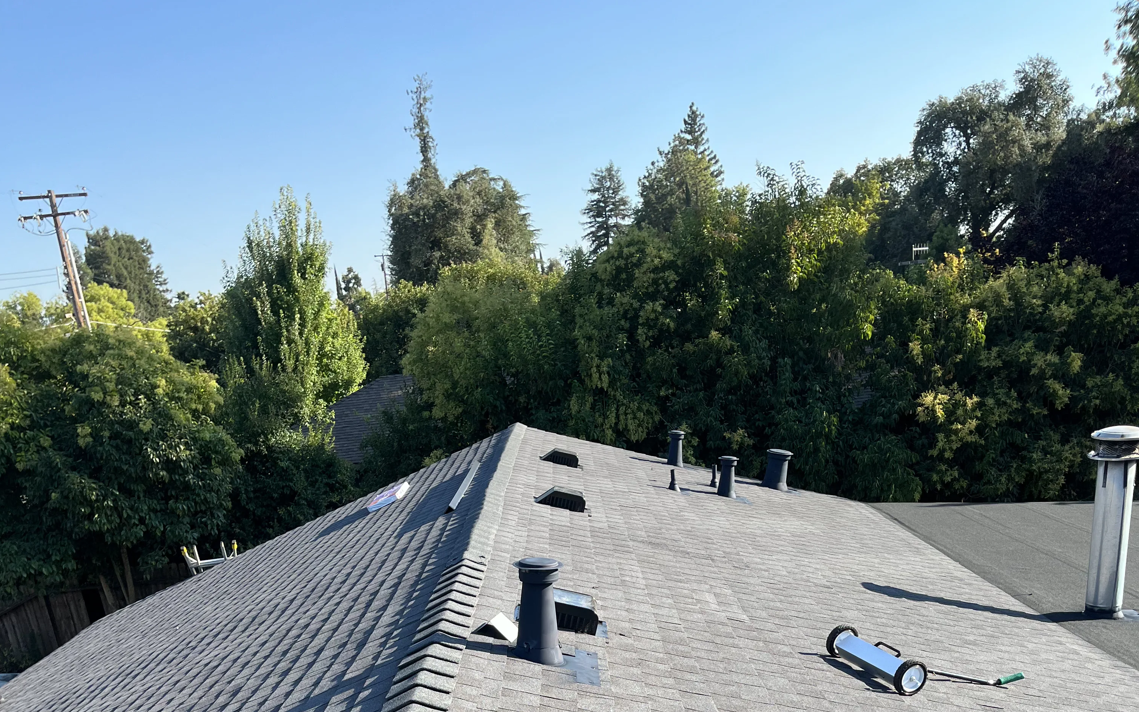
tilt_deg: -19.1
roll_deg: +8.0
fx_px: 1149
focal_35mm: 37
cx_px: 566
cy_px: 715
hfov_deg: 52.7
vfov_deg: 31.8
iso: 50
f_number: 1.6
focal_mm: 5.1
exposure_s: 1/1294
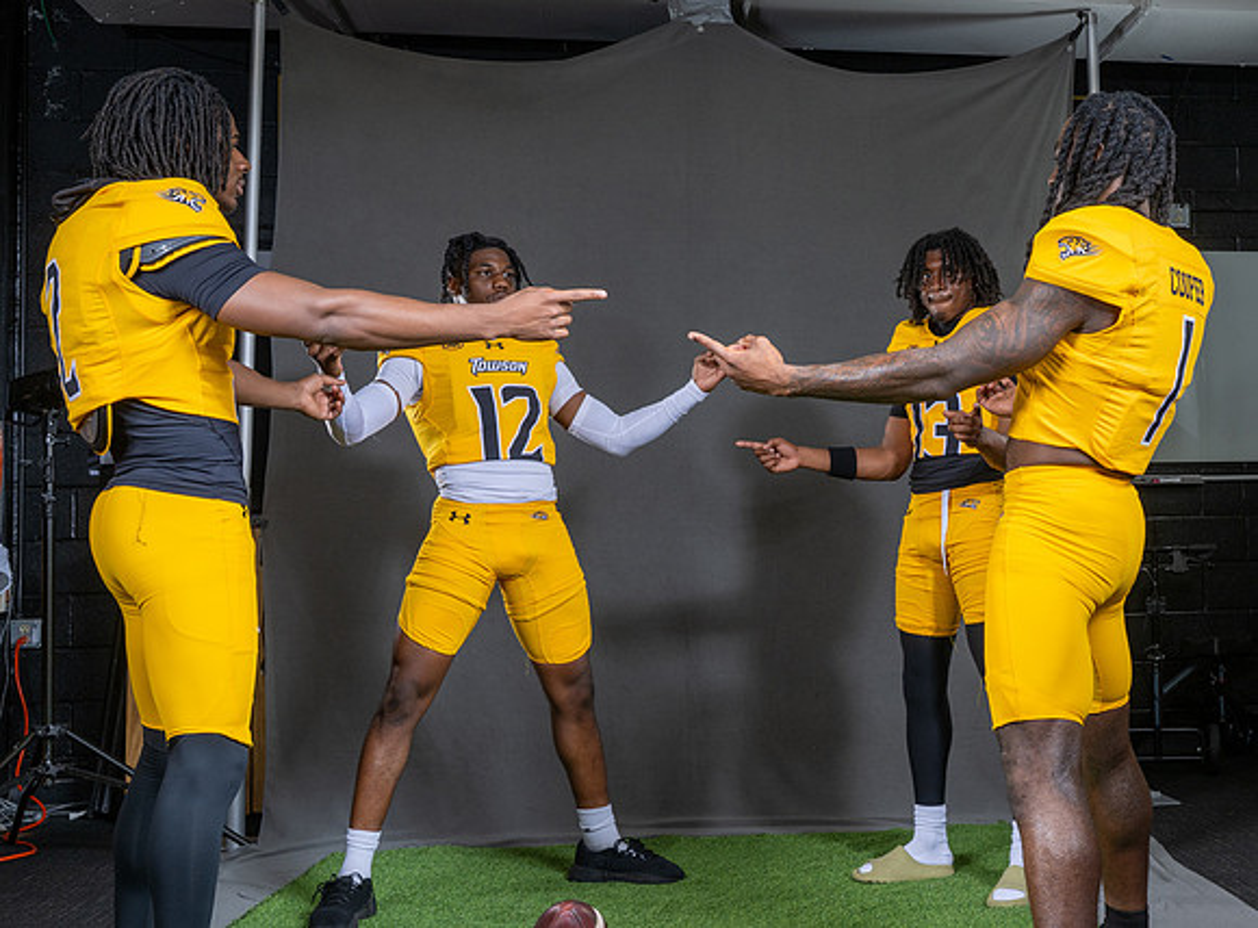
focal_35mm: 48
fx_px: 1737
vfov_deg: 29.9
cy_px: 430
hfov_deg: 38.6
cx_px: 973
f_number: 8
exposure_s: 1/200
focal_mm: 28
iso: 100
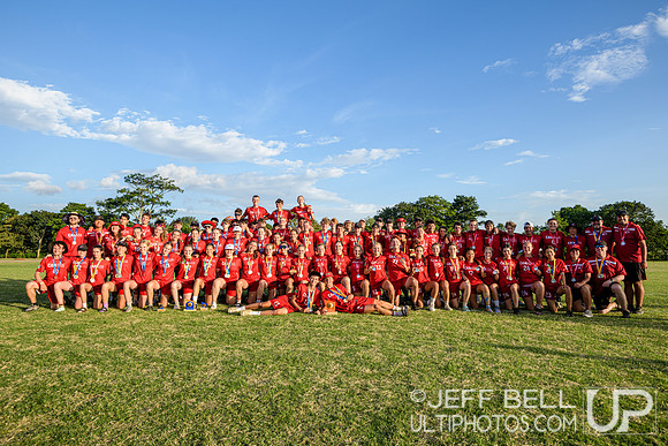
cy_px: 223
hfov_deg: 84.0
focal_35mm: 20
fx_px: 371
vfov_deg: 62.0
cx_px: 334
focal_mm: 20
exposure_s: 1/500
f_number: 5.6
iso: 500
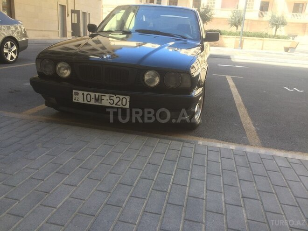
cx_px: 154
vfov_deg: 48.2
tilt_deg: -16.6
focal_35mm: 29
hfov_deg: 61.7
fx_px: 258
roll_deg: -3.9
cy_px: 116
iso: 32
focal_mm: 4.15
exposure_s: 1/281
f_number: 2.2
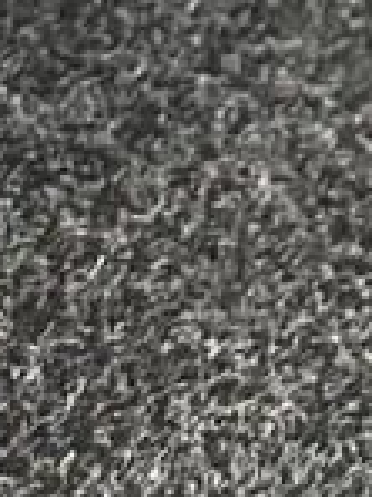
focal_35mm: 166
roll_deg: +1.9
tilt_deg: -31.3
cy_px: -1048
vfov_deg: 9.2
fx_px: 2379
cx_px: 1240
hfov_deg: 7.5
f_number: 1.78
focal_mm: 6.86
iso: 500
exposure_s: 1/50
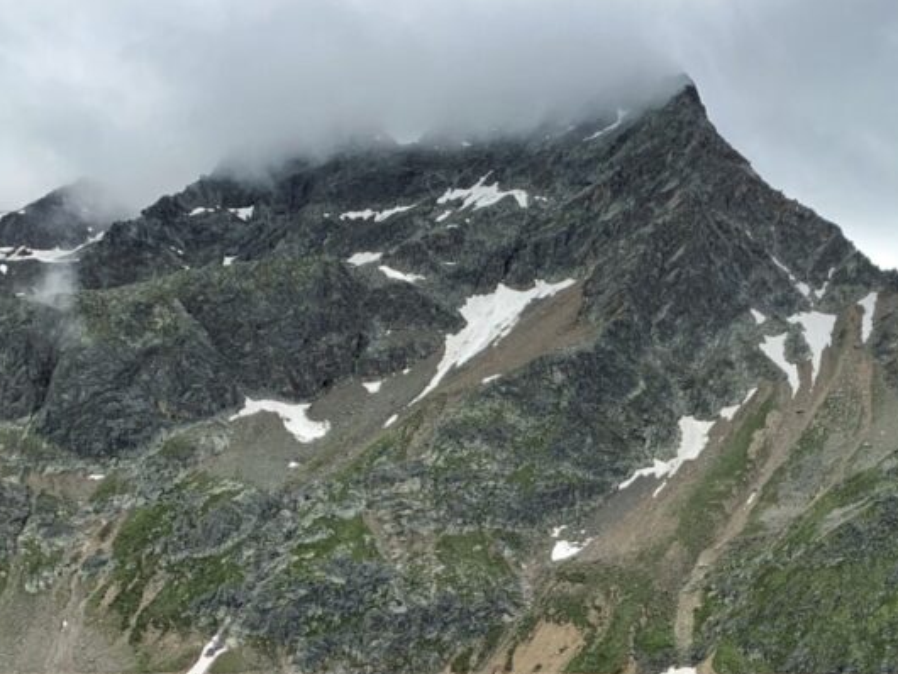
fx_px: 1350
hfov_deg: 34.9
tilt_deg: +0.7
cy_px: 668
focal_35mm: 52
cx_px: 790
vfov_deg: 26.6
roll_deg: -1.0
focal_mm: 4.25
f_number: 1.8
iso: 25
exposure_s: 1/178
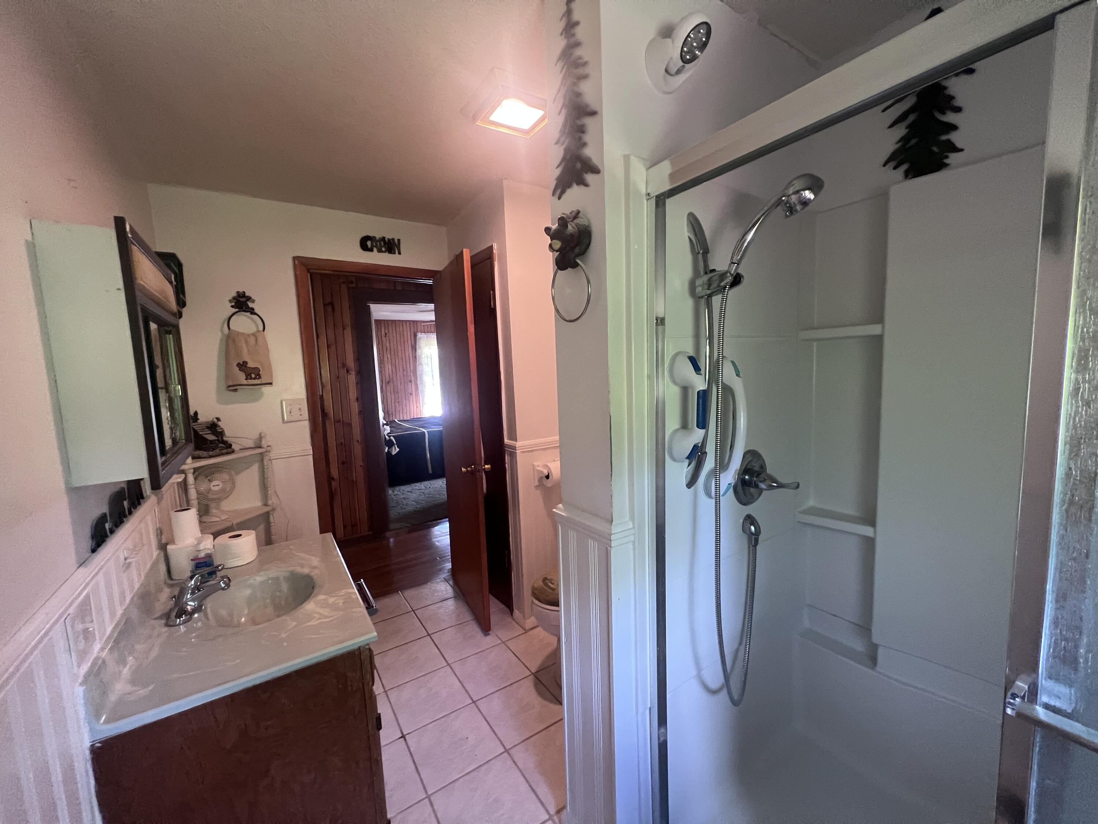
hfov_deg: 106.2
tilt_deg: -5.7
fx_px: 412
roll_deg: +2.2
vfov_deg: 89.9
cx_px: 549
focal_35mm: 13
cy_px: 412
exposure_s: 1/60
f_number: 1.8
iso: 400
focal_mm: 1.57
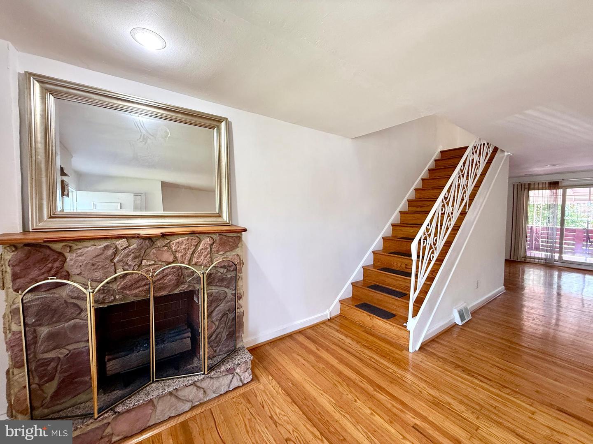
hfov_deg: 102.1
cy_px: 222
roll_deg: -0.2
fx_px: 240
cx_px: 296
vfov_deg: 85.7
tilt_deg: -2.8
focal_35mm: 14
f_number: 2.2
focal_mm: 2.22
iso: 160
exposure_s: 1/120
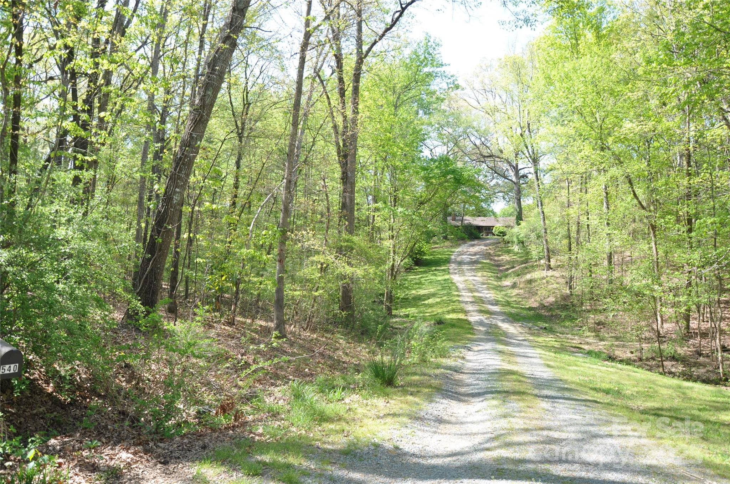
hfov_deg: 67.4
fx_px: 547
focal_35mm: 27
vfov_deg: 47.8
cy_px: 242
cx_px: 365
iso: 200
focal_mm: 18
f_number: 6.3
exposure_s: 1/160
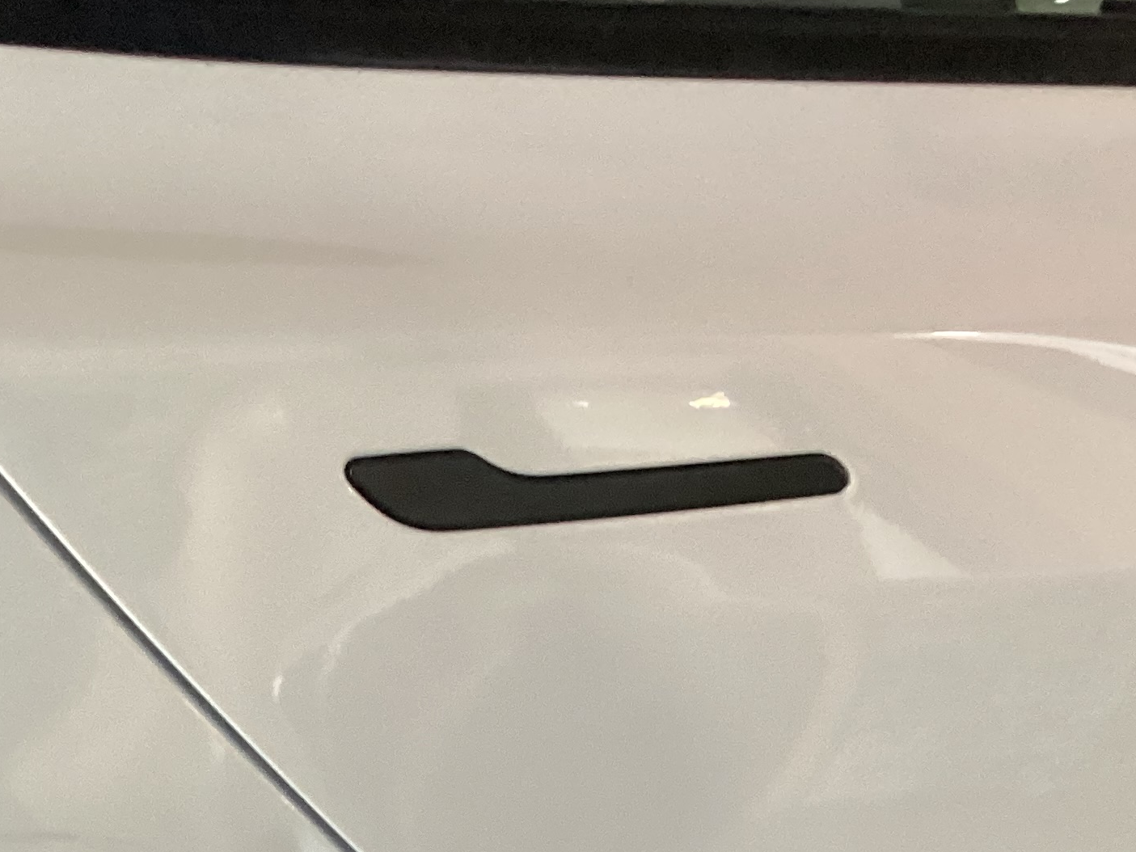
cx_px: 444
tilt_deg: -38.1
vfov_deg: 19.4
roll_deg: +0.5
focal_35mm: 72
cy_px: 985
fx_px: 2363
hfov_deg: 27.0
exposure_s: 1/33
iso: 320
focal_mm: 3.3
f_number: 2.4
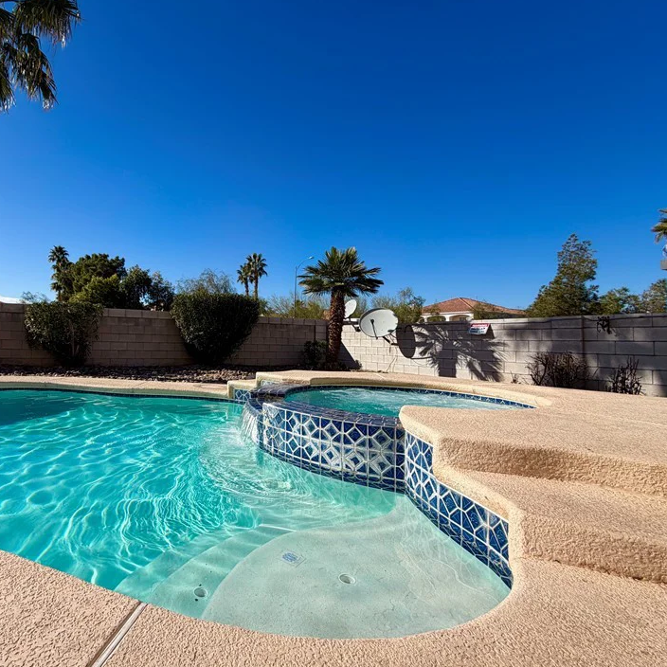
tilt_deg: +2.2
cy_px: 321
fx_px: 392
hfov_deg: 78.0
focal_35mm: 18
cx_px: 221
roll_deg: -2.3
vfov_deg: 80.7
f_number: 2.2
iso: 20
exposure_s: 1/1125
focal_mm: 2.22
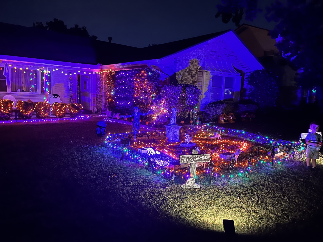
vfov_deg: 53.1
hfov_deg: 67.3
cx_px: 162
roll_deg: -0.7
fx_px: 243
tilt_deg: -6.9
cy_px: 121
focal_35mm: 26
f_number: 1.6
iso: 1000
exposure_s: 1/15
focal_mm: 5.1
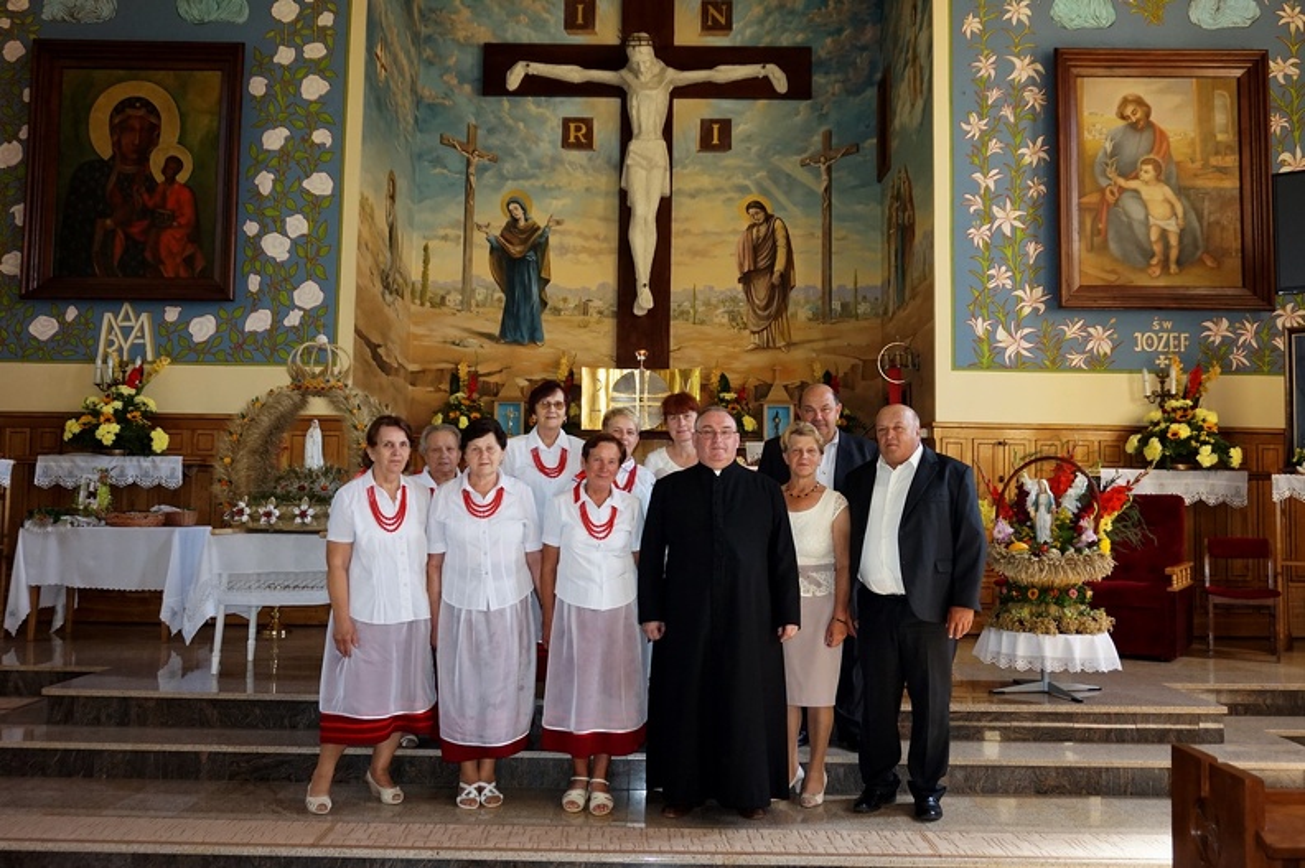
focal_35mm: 30
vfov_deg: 43.6
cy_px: 434
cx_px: 652
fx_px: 1087
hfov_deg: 62.0
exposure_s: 1/160
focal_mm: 20
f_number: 4
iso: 1000
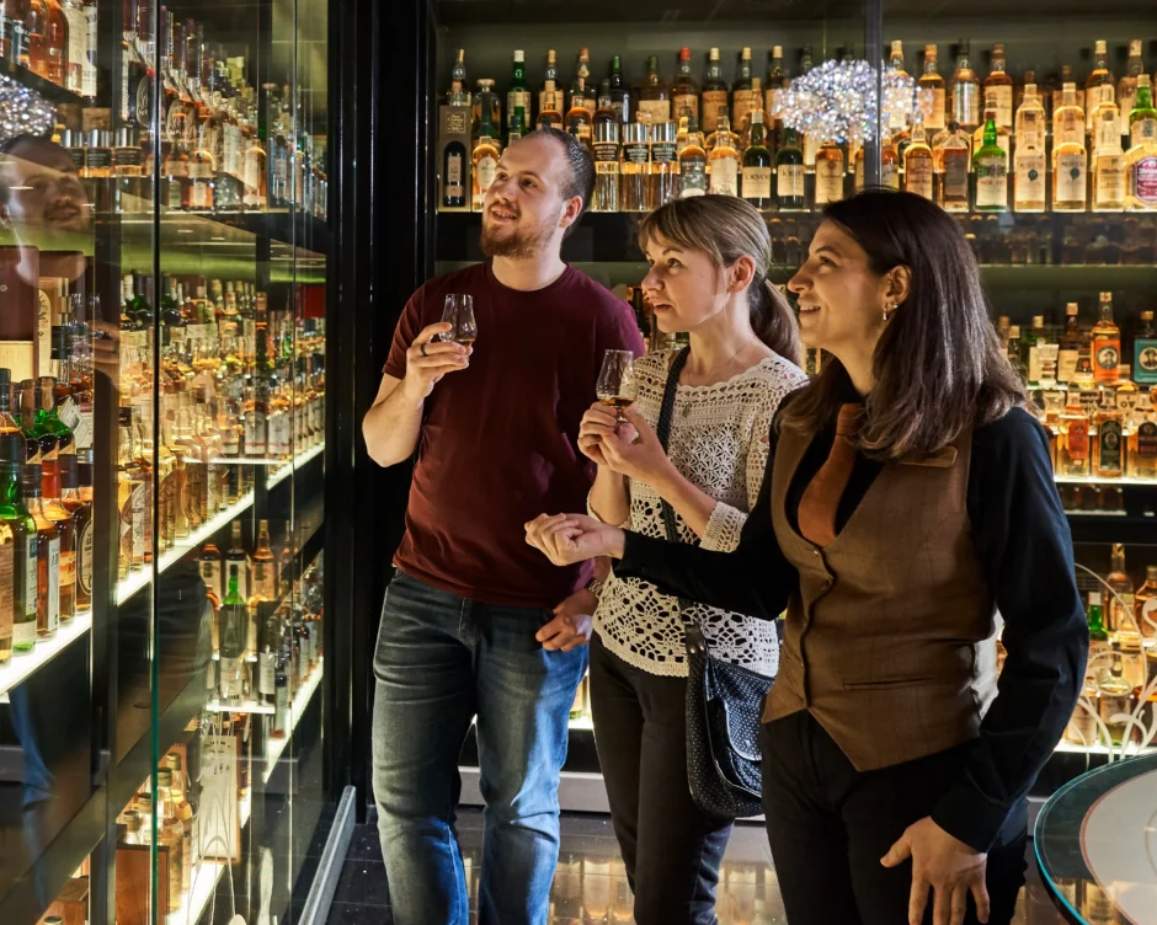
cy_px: 367
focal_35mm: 46
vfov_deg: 32.6
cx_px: 245
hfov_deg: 38.9
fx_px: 1575
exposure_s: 1/125
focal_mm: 24
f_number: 3.2
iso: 640
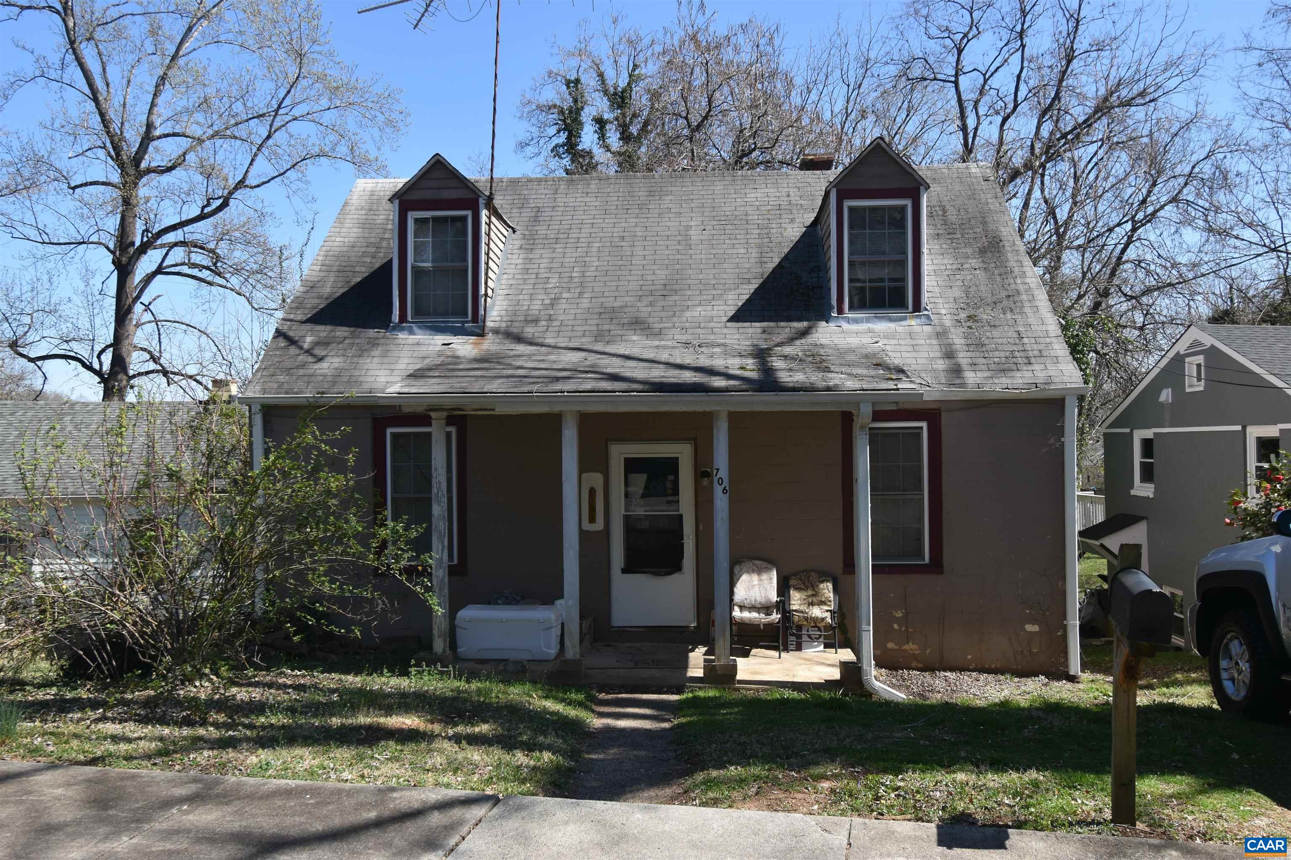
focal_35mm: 30
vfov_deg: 43.6
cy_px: 430
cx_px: 646
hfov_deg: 61.9
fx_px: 1076
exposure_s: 1/250
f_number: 8
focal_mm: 20
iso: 160
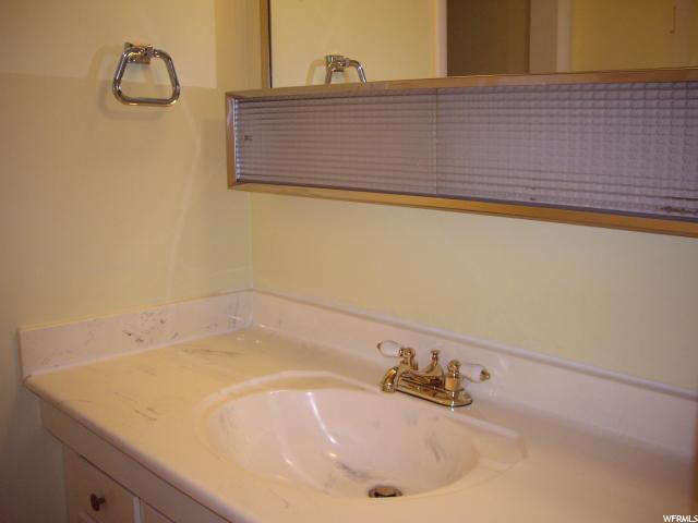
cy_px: 262
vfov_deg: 37.7
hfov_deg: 49.0
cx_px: 349
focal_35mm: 38
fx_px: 766
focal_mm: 6.2
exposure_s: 1/40
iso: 200
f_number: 2.7
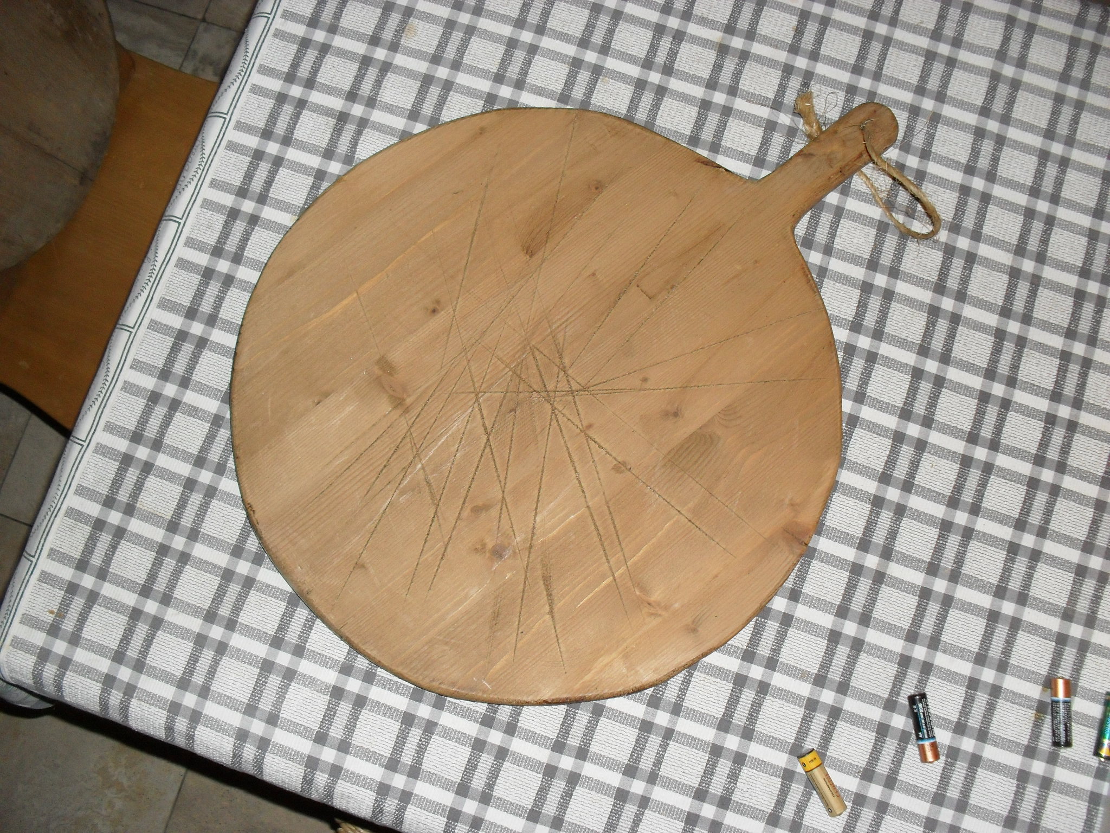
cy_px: 416
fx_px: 1122
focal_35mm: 35
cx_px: 555
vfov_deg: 40.7
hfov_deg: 52.6
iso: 200
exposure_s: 1/45
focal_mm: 6.3
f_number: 3.2
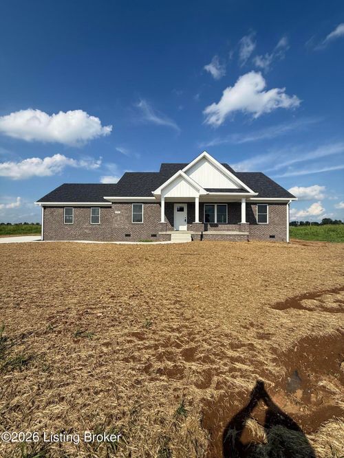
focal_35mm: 14
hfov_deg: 85.7
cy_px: 229
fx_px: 186
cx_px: 172
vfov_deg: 102.1
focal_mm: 2.22
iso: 50
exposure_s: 1/2841
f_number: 2.2
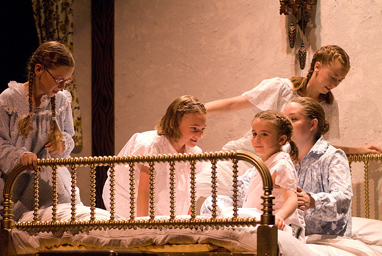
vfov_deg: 9.2
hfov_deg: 13.7
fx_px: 1593
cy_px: 128
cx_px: 191
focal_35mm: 150
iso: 1600
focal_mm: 100
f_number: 2.8
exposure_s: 1/125
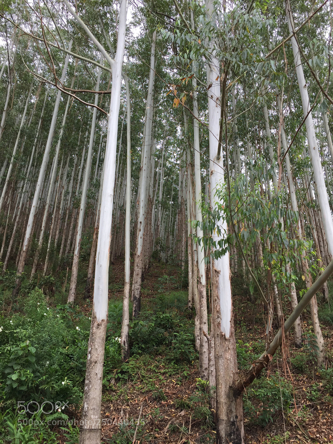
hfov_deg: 48.2
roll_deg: -1.9
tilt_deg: +33.0
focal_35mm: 29
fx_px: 372
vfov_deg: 61.7
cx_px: 166
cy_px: 222
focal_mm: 4.15
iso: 32
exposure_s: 1/476
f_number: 2.2
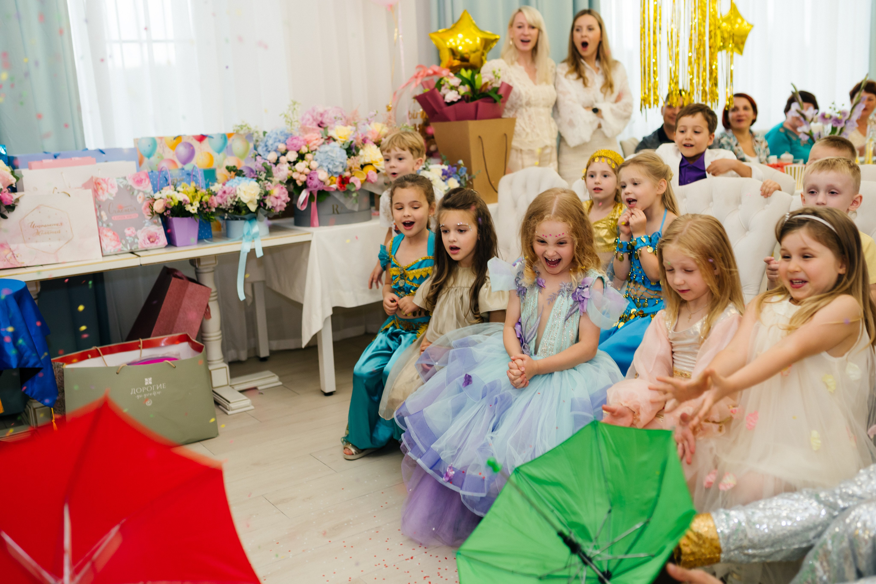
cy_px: 284
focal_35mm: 37
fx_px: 892
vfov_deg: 36.2
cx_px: 421
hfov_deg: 52.3
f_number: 2.2
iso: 500
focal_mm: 35
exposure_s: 1/100
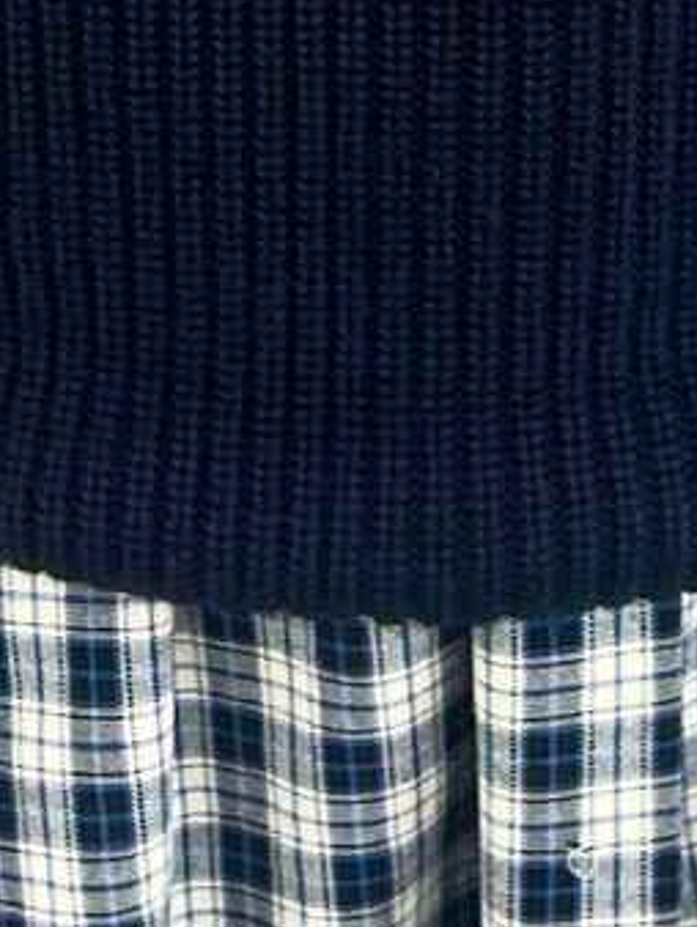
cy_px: -916
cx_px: 185
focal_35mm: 181
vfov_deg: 10.1
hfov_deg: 8.2
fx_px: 4853
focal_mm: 5.7
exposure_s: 1/345
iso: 50
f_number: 1.5
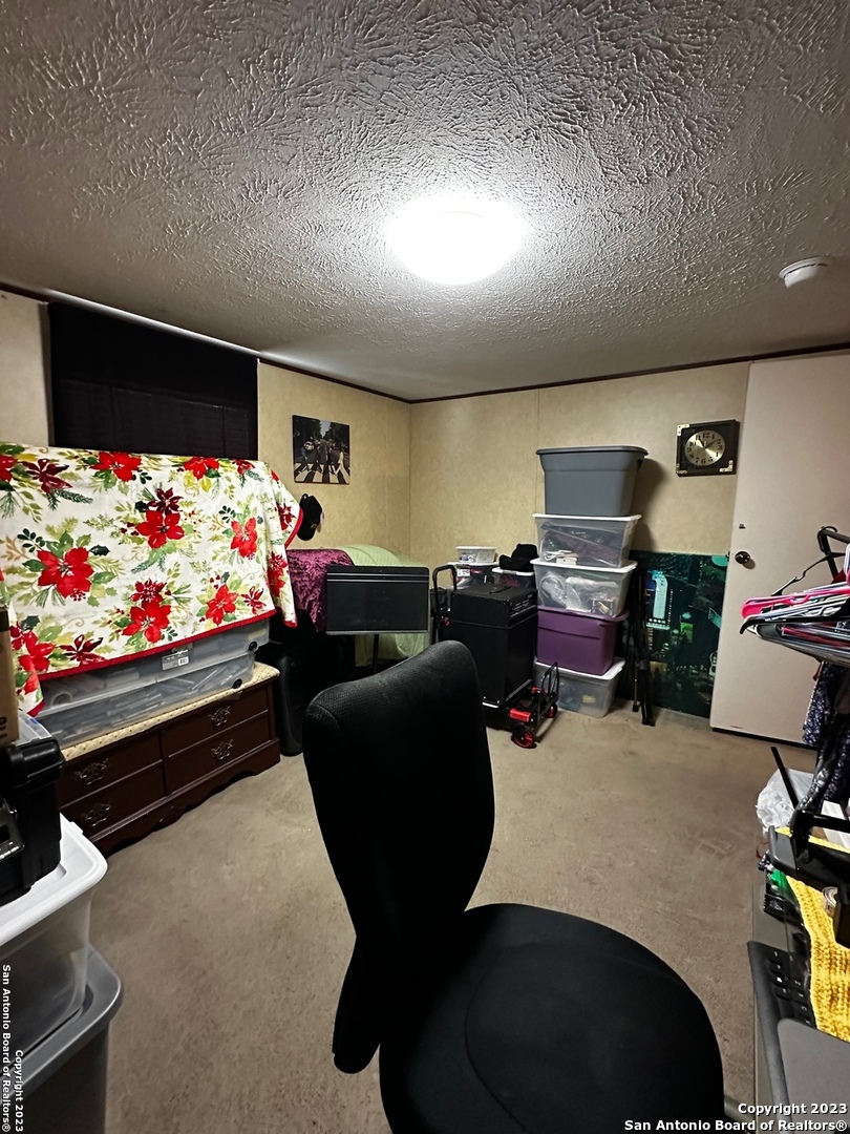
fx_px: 458
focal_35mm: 14
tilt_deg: -8.5
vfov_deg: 102.1
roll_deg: -0.6
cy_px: 567
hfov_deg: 85.7
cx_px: 425
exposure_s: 1/40
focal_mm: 2.22
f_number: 2.2
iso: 800
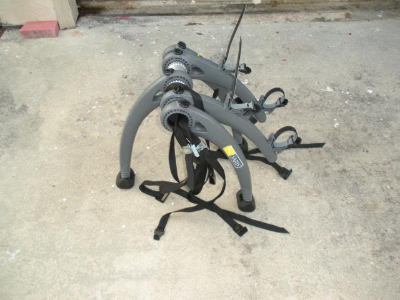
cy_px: 150
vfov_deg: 39.7
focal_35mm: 36
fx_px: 416
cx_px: 200
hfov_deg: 51.4
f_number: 3.5
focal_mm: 6.3
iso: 88
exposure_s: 1/110
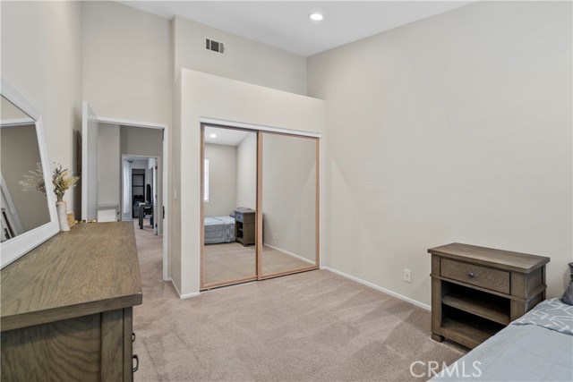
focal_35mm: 16
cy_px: 191
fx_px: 255
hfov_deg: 96.7
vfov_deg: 73.8
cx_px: 286
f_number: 6.3
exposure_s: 1/13
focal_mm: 16
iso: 250
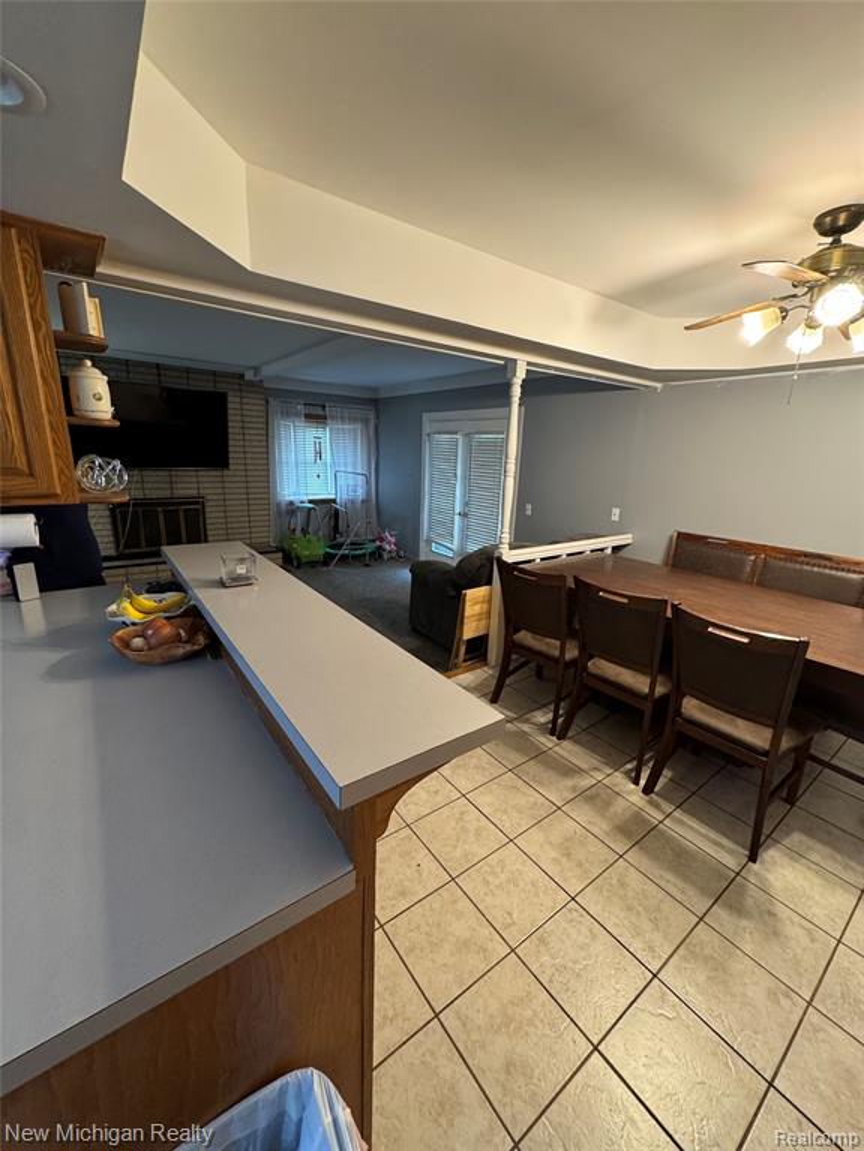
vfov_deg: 102.1
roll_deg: -2.7
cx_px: 432
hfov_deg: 85.7
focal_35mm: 14
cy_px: 576
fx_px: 466
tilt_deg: -15.2
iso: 400
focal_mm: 2.22
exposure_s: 1/60
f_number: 2.2
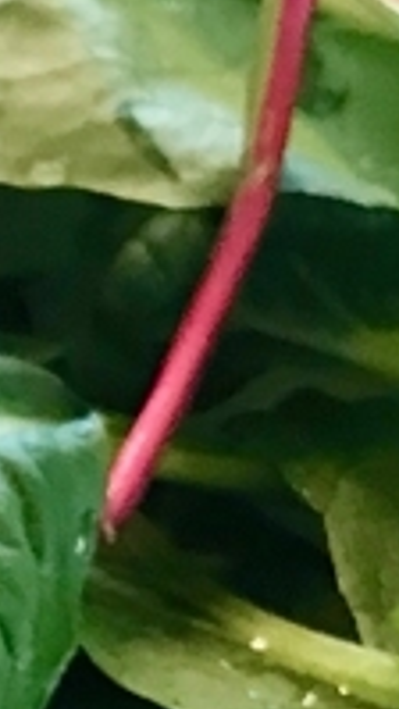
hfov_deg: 6.6
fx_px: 3459
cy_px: 1226
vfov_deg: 11.0
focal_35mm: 184
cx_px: -61
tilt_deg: -52.5
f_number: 1.8
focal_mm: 3.99
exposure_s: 1/17
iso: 40
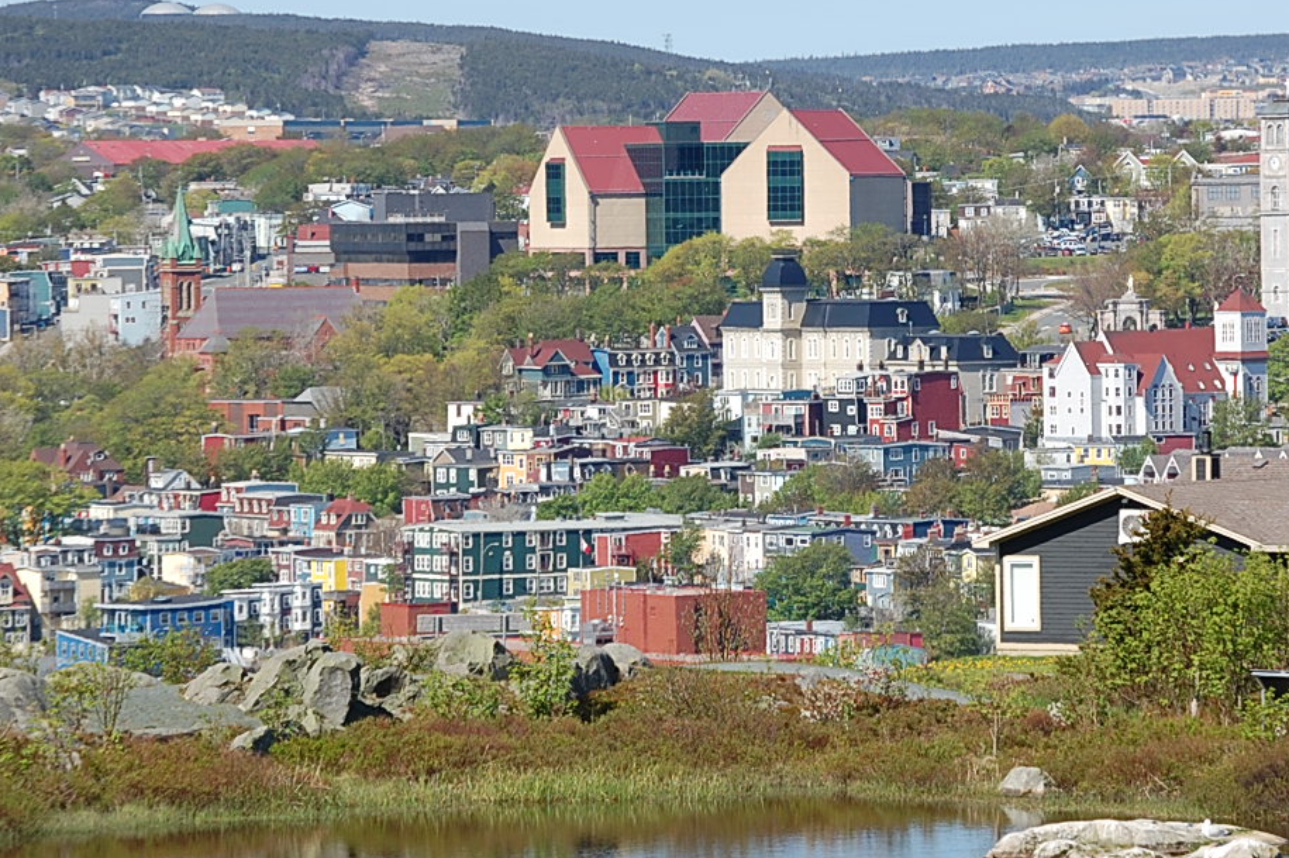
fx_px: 9877
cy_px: 337
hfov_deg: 7.5
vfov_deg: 5.0
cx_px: 811
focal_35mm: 276
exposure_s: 1/800
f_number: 7.1
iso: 200
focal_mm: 112
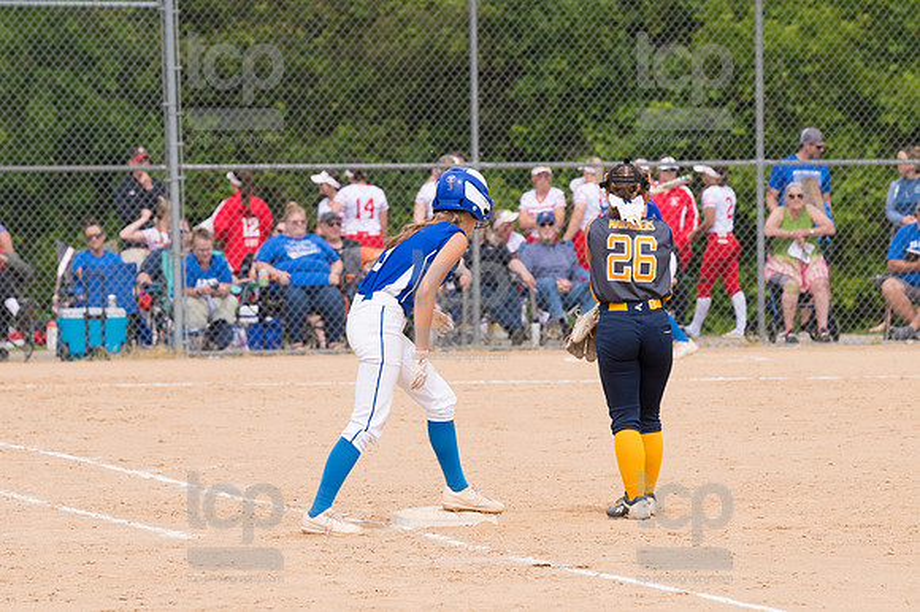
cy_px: 306
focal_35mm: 262
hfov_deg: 7.9
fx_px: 6691
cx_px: 460
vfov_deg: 5.2
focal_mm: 175
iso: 320
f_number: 5.6
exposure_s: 1/1600
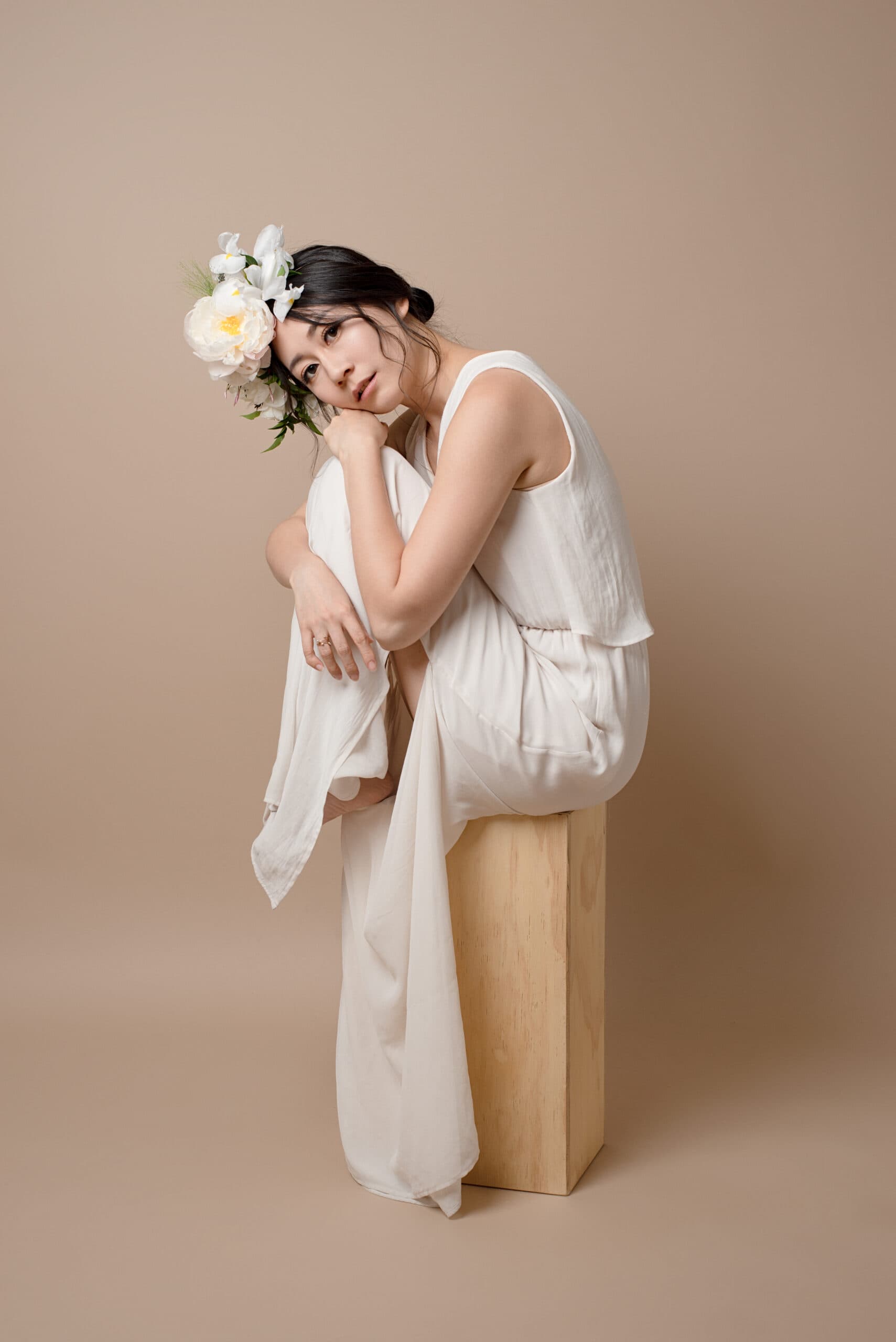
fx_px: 1865
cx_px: 448
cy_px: 671
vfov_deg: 39.6
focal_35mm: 50
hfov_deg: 27.0
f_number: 7.1
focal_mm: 50
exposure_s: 1/200
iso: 100
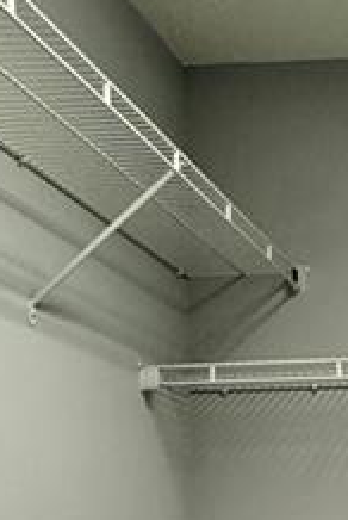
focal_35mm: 80
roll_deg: +2.0
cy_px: 515
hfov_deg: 15.3
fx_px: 1156
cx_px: 582
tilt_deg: +3.5
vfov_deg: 24.2
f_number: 2.2
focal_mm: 2.22
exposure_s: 1/120
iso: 320
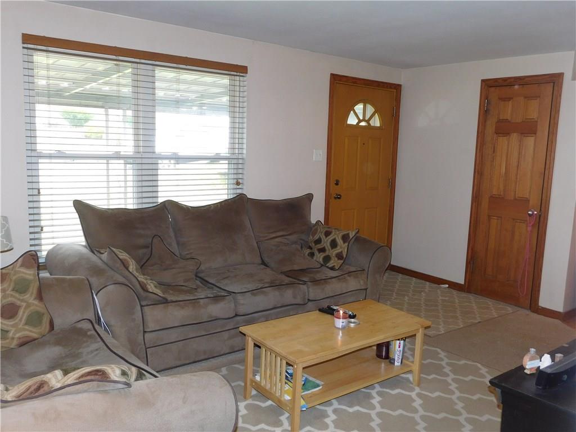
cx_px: 288
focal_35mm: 30
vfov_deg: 46.8
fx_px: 499
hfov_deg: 60.0
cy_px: 216
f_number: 3.2
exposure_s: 1/30
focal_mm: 5.3
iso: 200
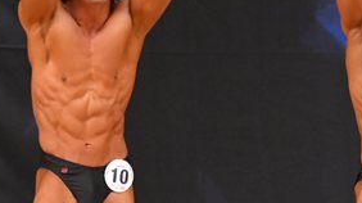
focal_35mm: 821
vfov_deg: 1.5
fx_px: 7873
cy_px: 175
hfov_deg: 2.6
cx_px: 232
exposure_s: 1/400
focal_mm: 190
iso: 6400
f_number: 5.6
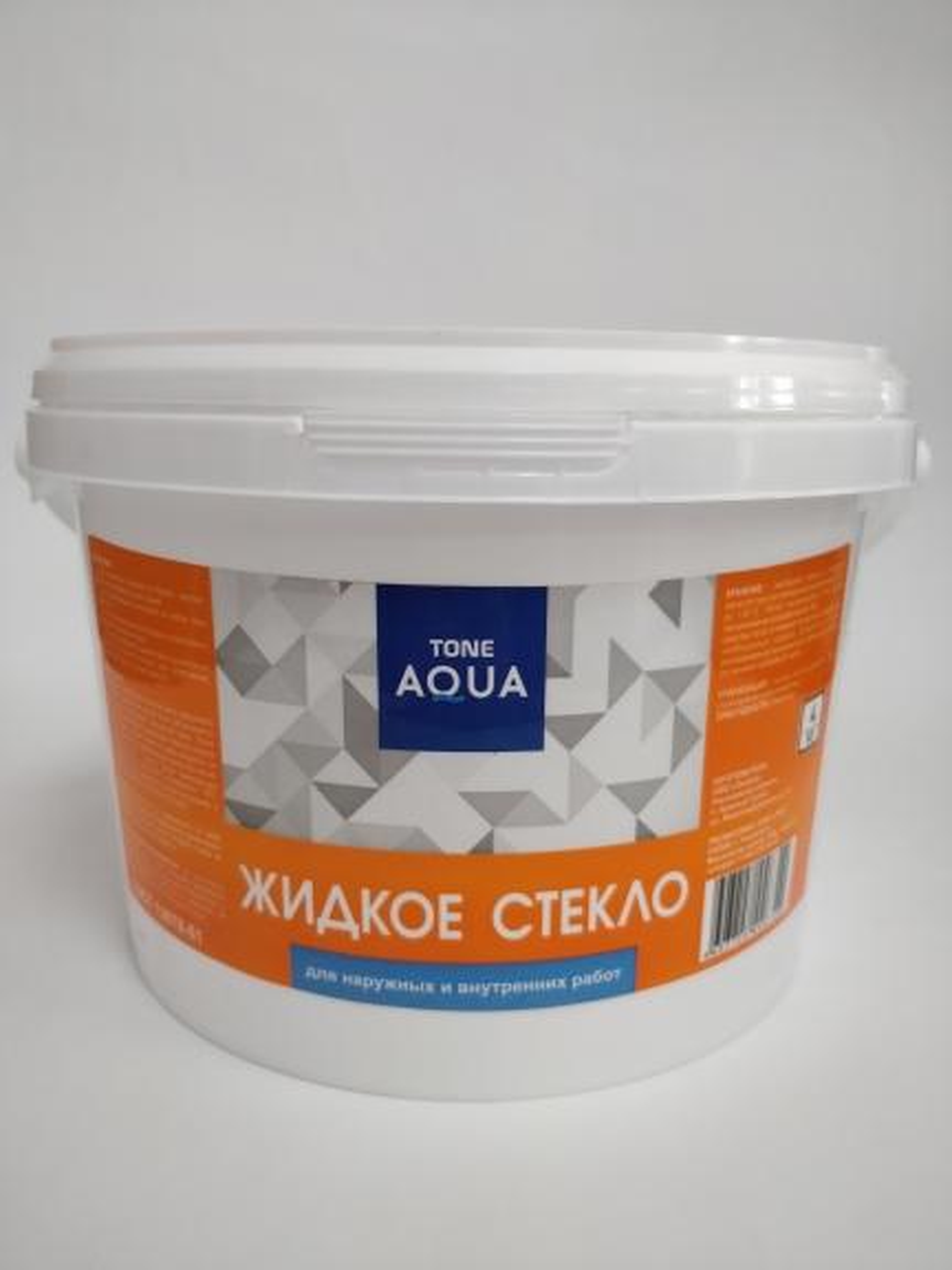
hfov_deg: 56.8
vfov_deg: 71.6
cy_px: 635
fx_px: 880
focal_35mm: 24
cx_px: 476
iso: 320
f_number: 1.7
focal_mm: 4.1
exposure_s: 1/100
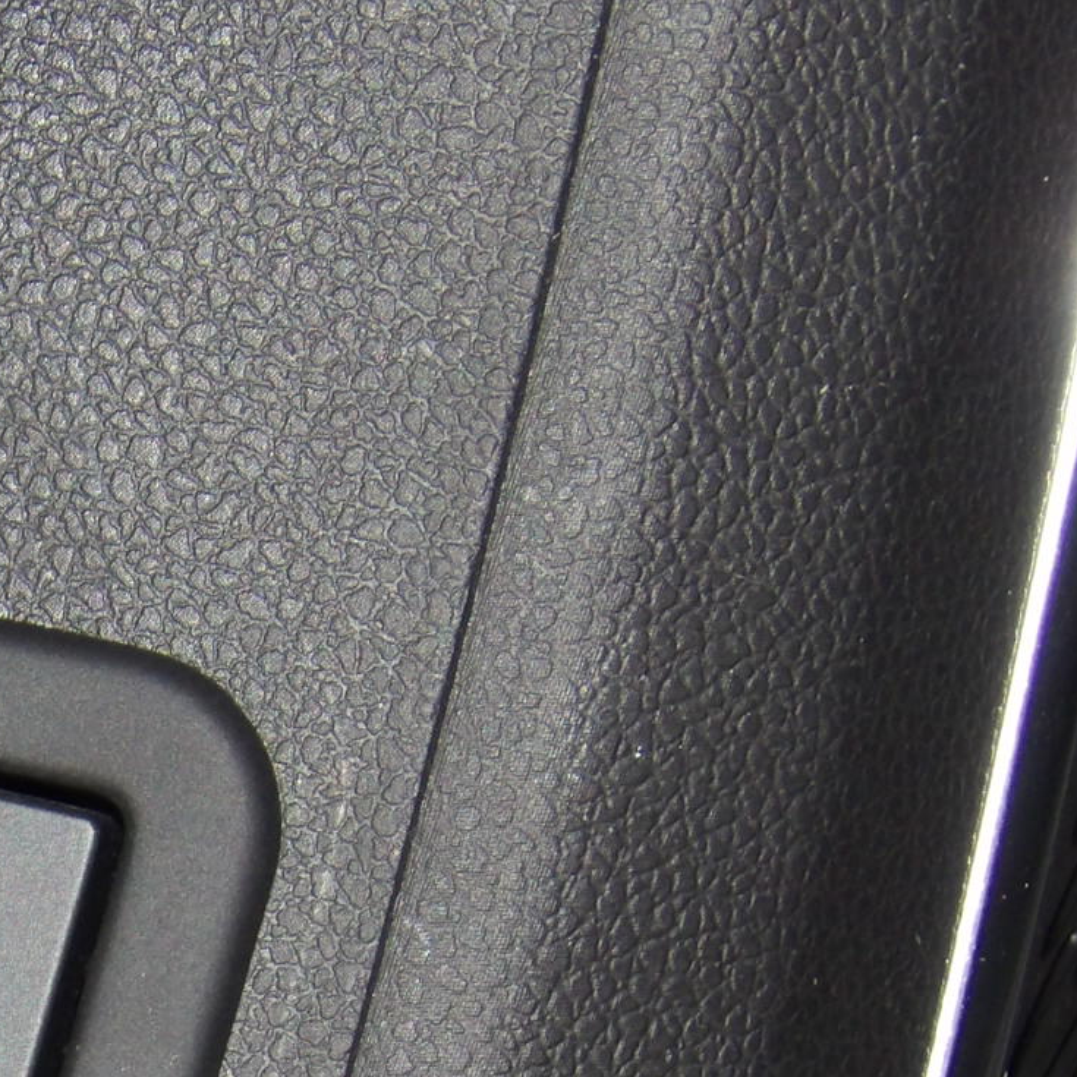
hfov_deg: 5.5
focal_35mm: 318
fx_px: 11194
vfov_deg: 5.5
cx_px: -229
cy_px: 1272
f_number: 4.2
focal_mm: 18.2
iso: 200
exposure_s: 1/100
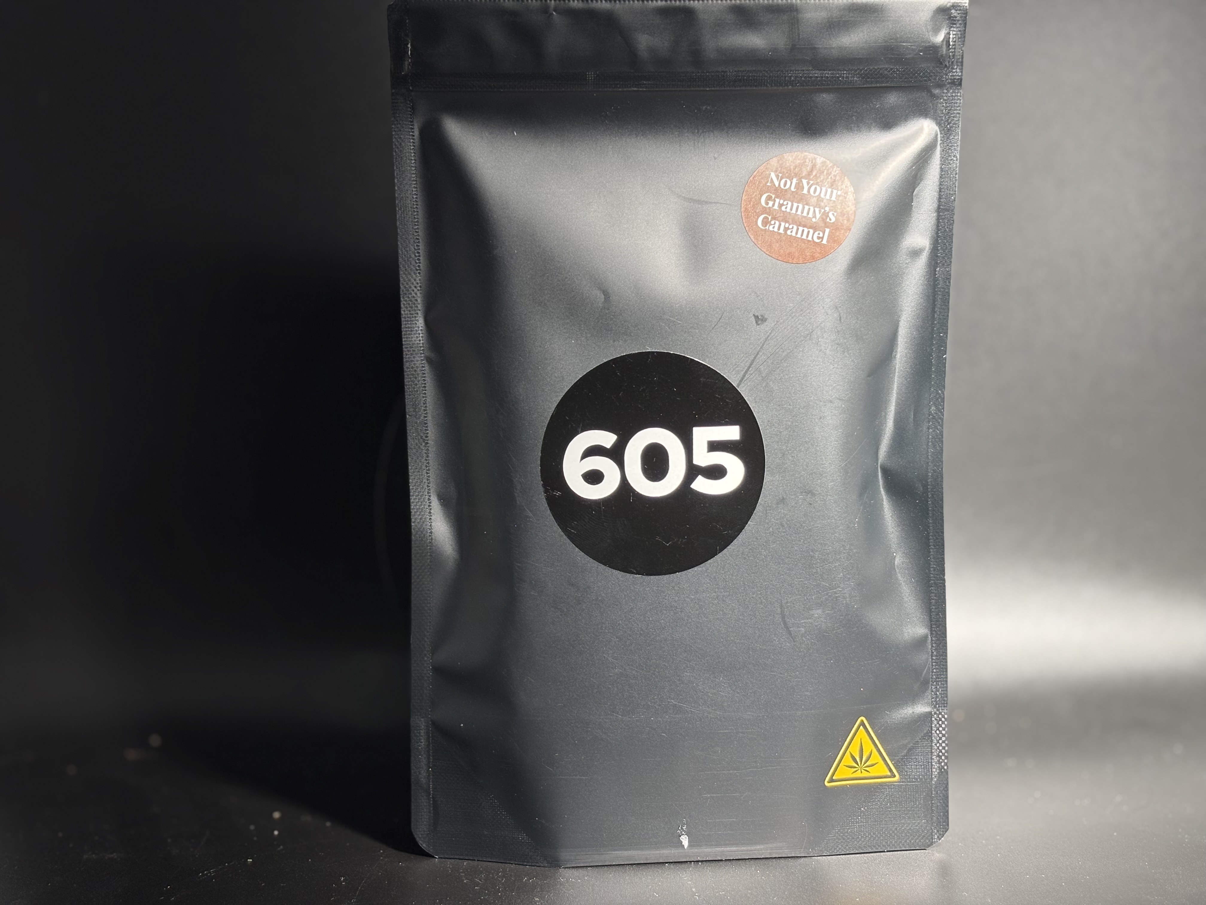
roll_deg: +0.5
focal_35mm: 52
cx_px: 603
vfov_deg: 28.0
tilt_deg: -6.3
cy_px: 452
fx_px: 1812
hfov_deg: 36.8
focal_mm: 5.96
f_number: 1.6
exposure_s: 1/121
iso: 25
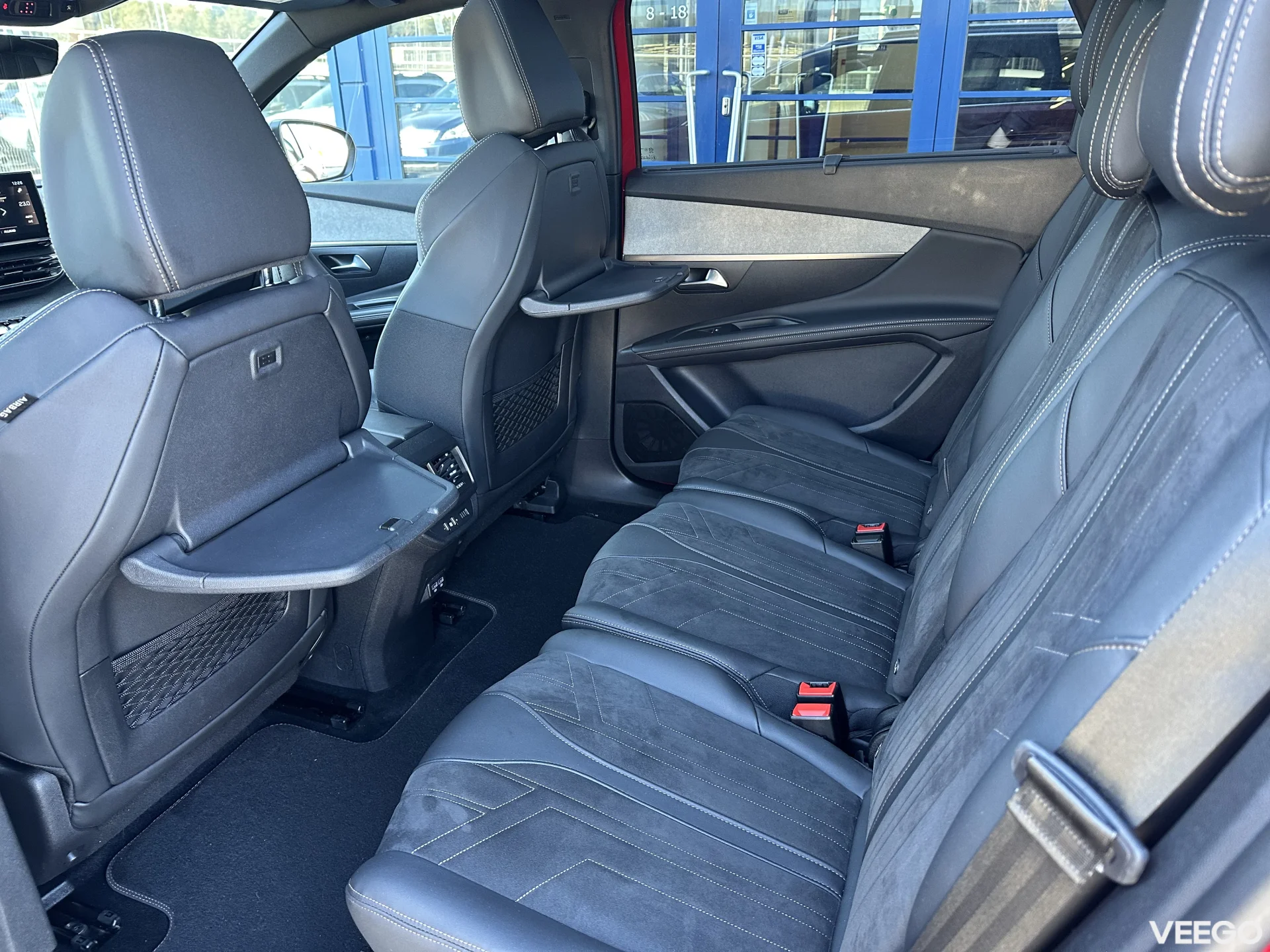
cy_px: 476
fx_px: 881
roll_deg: +1.5
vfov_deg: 56.8
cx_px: 635
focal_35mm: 24
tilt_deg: -23.1
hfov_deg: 71.6
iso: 250
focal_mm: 6.86
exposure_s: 1/61
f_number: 1.78
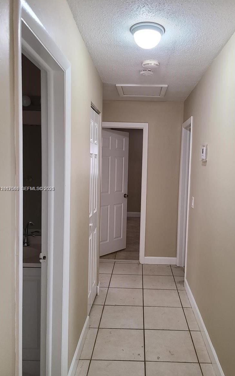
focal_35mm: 28
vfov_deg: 66.5
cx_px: 138
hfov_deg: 44.4
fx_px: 287
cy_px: 189
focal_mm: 5.4
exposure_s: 1/39
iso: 200
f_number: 1.8
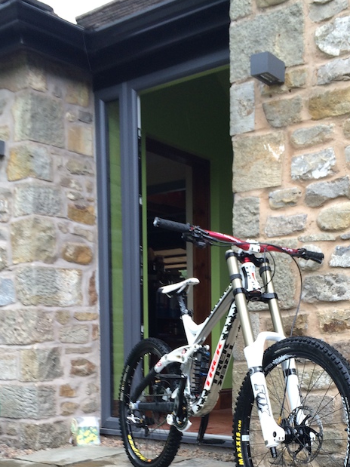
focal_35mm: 48
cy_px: 384
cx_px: 225
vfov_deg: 38.0
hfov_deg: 30.1
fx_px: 647
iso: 32
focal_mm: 4.15
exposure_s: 1/60
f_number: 2.2
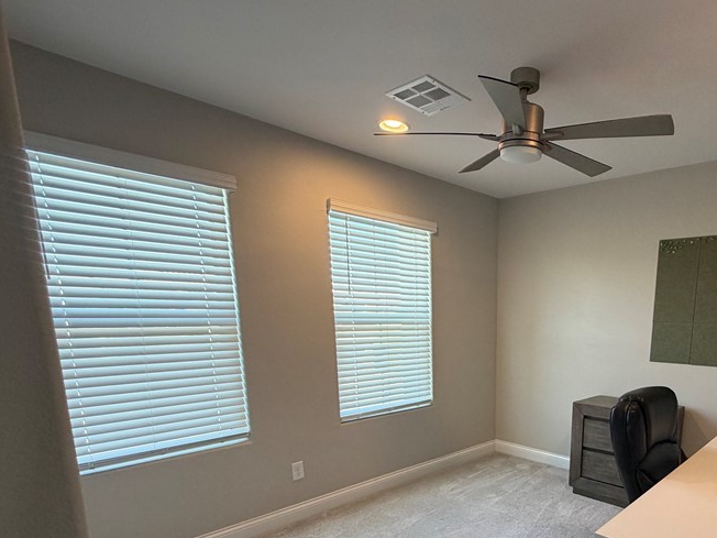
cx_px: 497
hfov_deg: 73.3
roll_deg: -0.1
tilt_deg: -11.6
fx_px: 456
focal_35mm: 22
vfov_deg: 58.0
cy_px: 402
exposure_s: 1/60
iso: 160
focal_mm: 2.22
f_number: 2.2
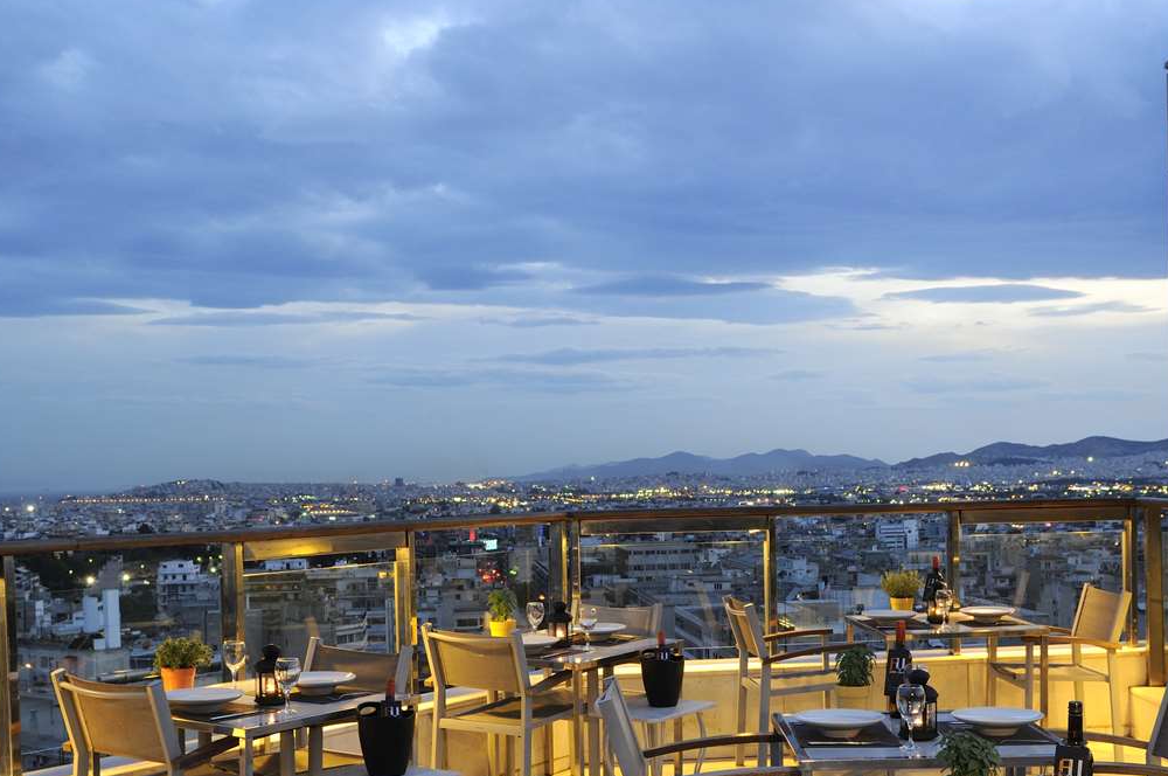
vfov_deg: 29.6
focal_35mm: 45
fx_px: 1458
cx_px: 710
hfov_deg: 43.4
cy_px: 515
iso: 200
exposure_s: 1/1.3
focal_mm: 20
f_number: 7.1
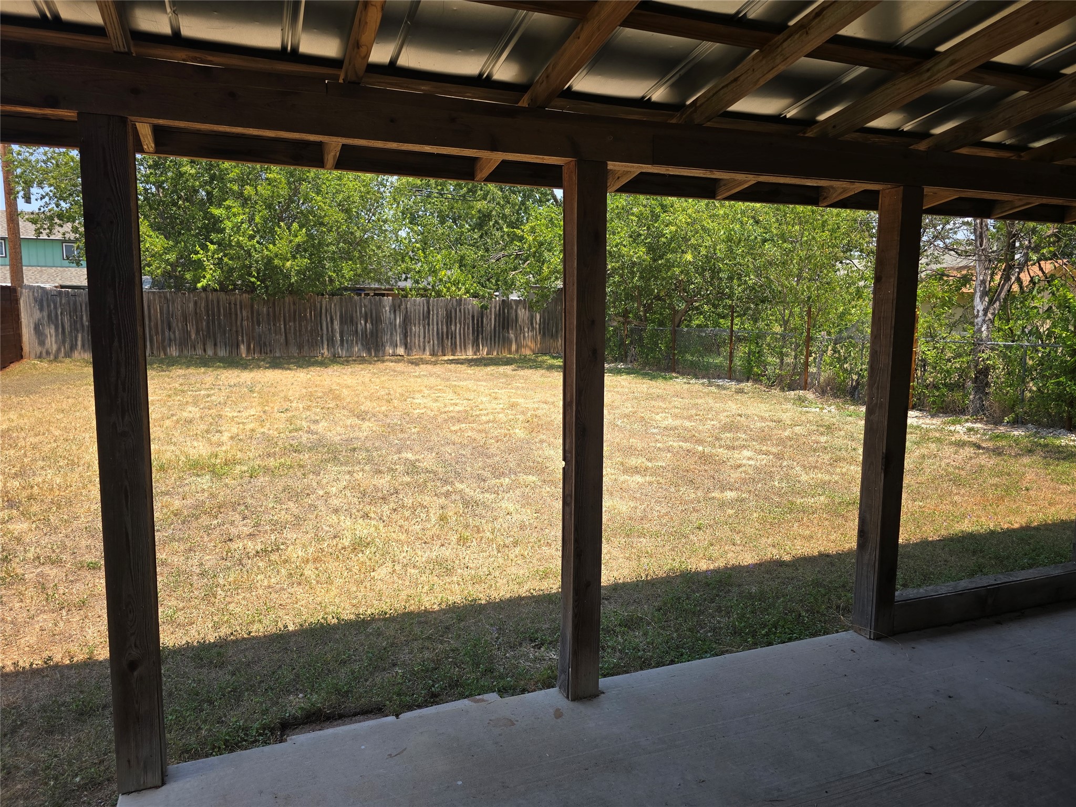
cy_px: 404
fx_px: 715
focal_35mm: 23
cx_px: 538
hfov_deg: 73.9
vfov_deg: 58.9
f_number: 1.7
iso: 12
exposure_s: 1/338
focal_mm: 6.3
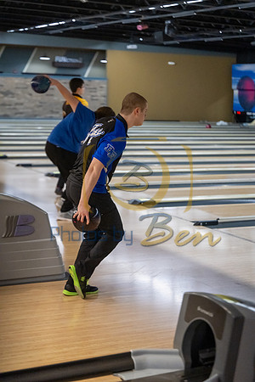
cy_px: 191
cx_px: 128
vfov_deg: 28.8
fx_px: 744
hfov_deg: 19.5
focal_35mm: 70
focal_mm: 70
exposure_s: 1/800
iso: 4000
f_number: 2.8
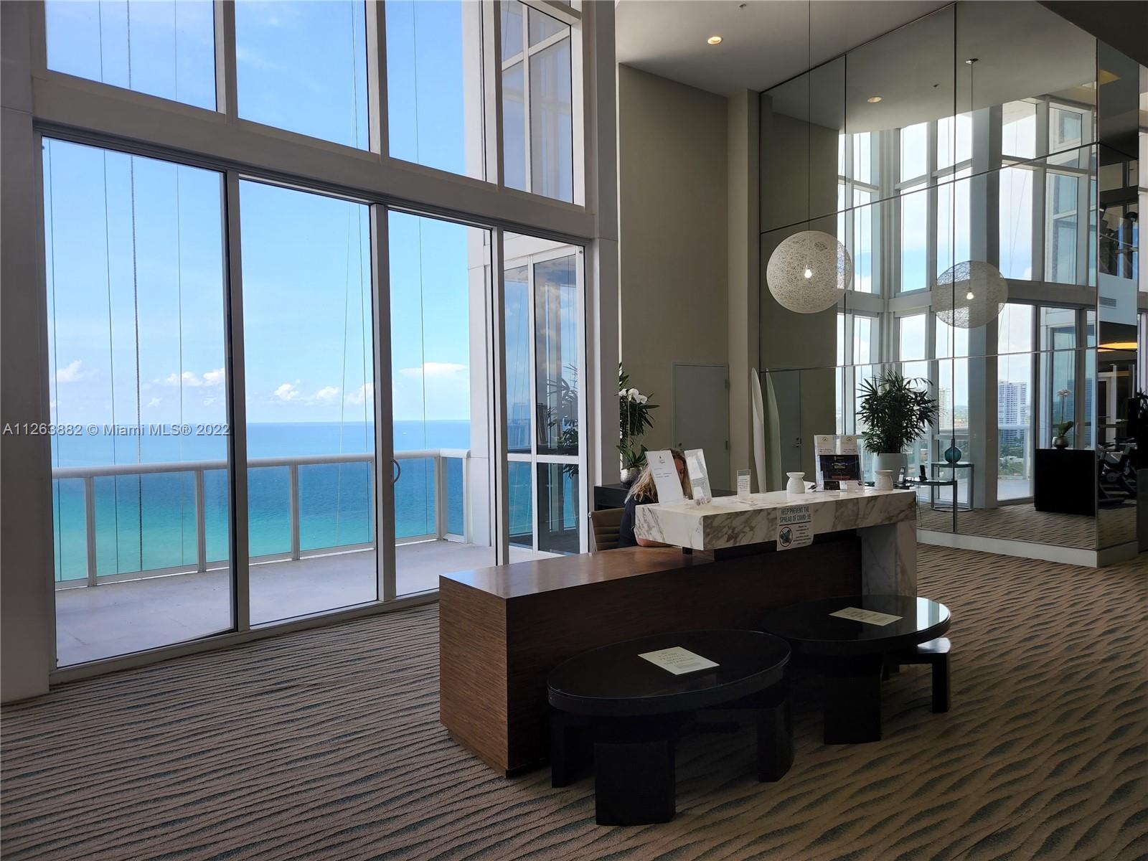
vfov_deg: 58.9
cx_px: 574
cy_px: 430
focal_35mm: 23
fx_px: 763
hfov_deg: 73.9
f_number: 1.8
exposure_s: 1/213
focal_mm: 5.4
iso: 20
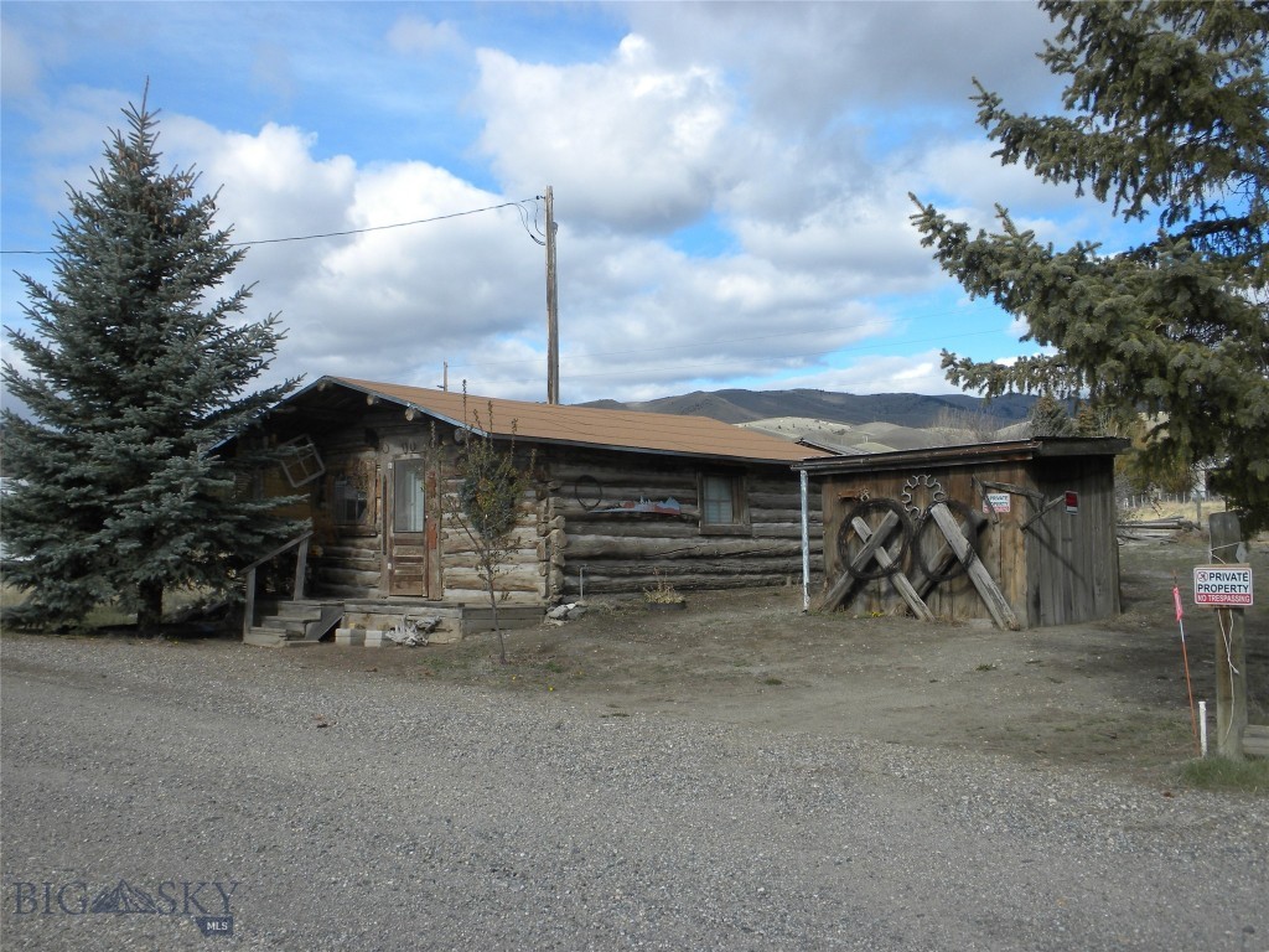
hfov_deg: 50.1
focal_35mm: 37
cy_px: 476
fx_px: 1356
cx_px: 634
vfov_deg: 38.7
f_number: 10
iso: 64
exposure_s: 1/97.6
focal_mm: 6.6
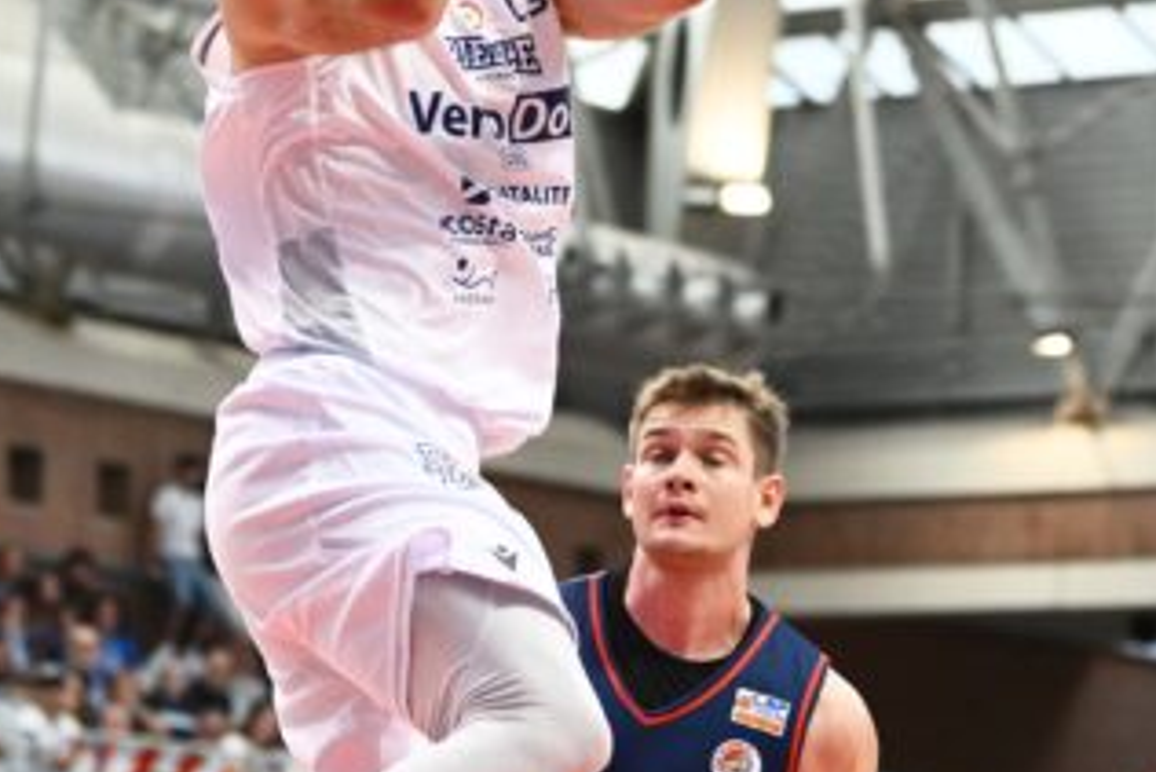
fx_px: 5461
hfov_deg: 12.1
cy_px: 289
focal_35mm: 170
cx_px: 293
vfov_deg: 8.1
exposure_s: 1/1250
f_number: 2.8
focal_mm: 70
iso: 2000
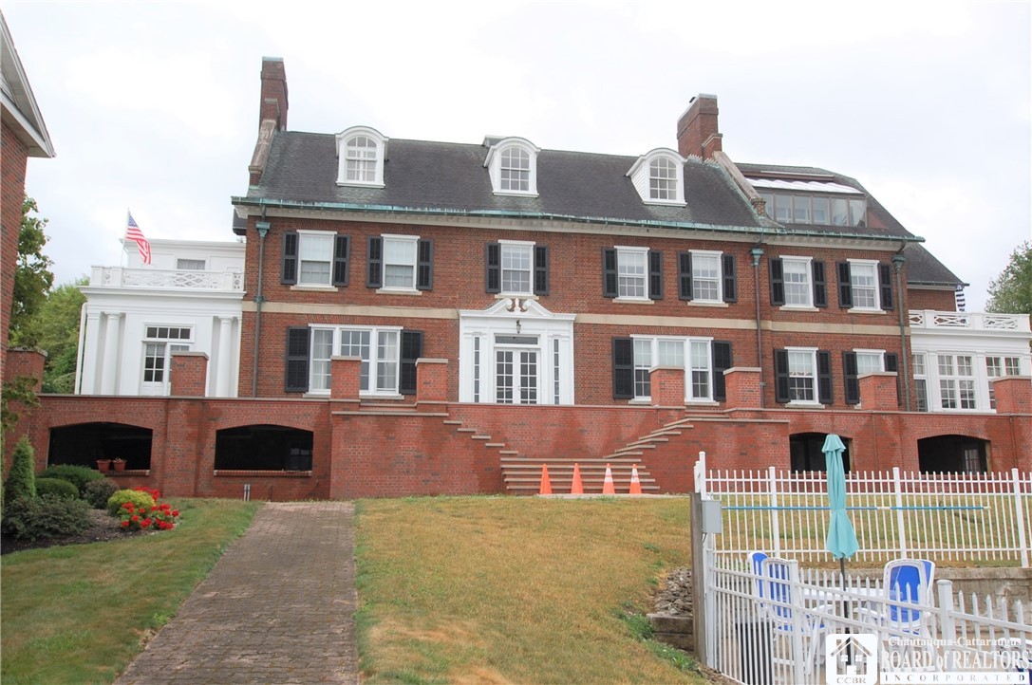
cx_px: 516
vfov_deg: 43.5
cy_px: 342
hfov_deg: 62.0
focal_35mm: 30
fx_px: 859
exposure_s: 1/200
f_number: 7.1
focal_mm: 20
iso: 200
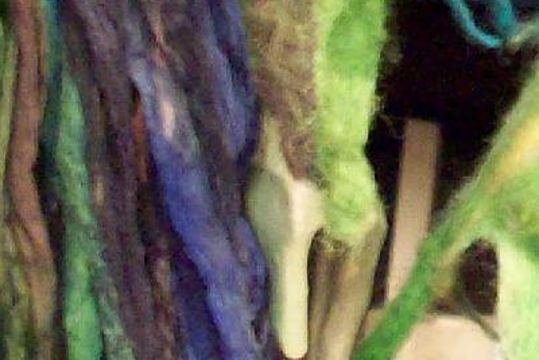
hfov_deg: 9.1
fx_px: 3325
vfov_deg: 6.1
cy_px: -112
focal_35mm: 222
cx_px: 744
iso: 176
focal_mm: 6.2
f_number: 2.8
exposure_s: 1/8
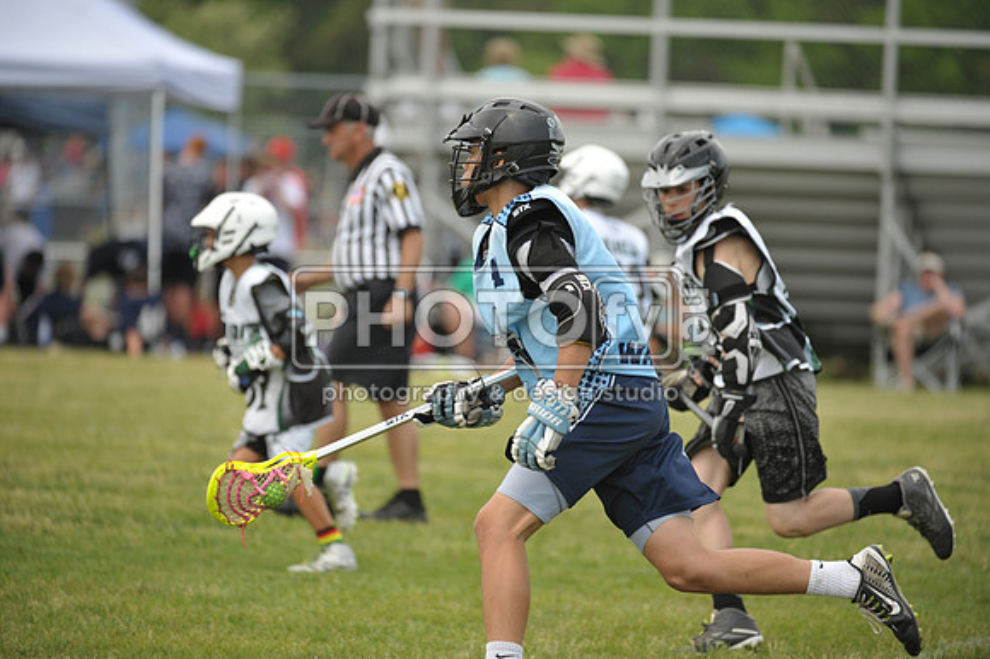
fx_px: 7695
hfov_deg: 7.4
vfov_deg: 4.9
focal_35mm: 280
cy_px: 330
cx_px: 495
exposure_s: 1/2000
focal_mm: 280
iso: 800
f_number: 4
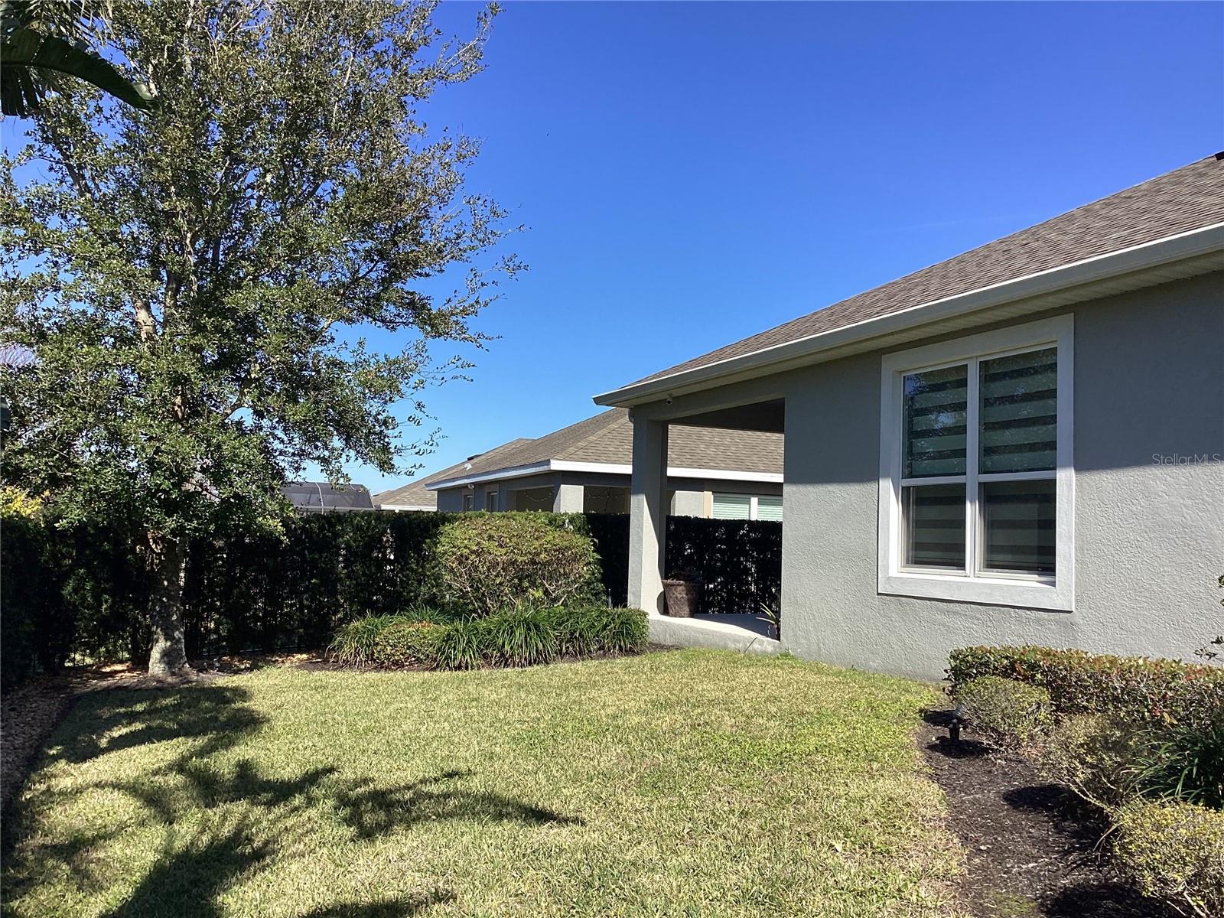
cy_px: 459
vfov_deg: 45.4
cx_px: 612
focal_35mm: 31
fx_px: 1096
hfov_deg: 58.4
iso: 25
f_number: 2.4
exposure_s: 1/1199
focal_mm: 3.3
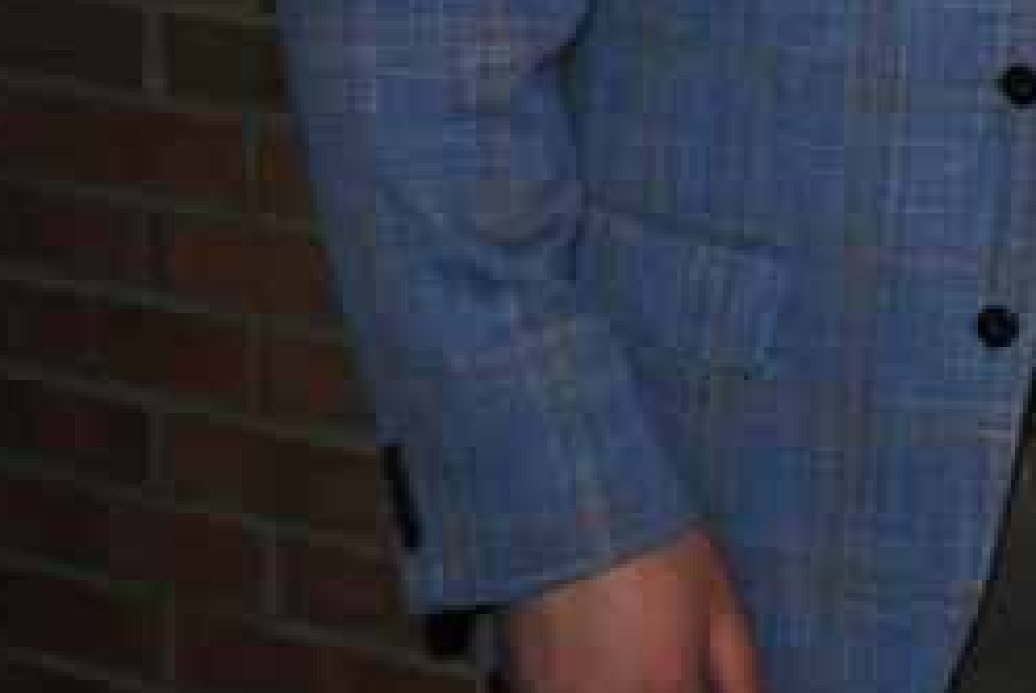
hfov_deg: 13.4
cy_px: -561
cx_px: 1997
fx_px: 3832
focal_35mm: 133
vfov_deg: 9.8
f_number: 3.8
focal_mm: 22
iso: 200
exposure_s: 1/60
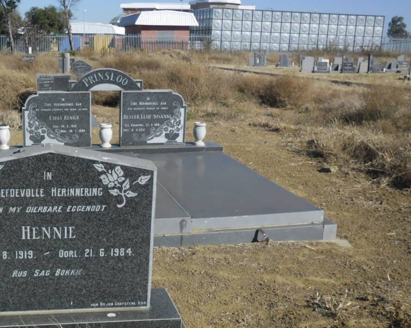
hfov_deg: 42.4
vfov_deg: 35.7
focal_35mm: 42
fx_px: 511
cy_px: 166
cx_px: 100
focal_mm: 4.9
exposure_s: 1/215
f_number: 9
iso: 80
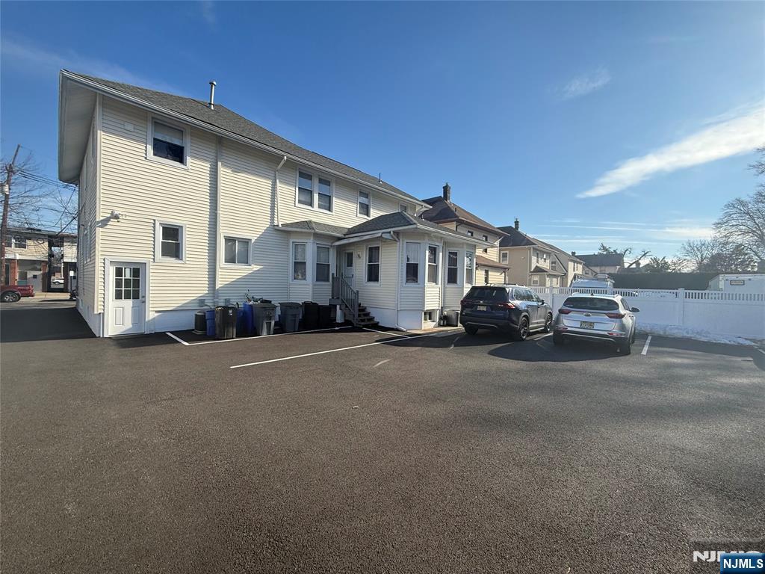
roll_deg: +0.2
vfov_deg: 85.7
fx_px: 309
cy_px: 287
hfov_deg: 102.1
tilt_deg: -0.1
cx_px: 382
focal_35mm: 14
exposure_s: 1/1087
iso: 50
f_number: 2.2
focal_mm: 2.22
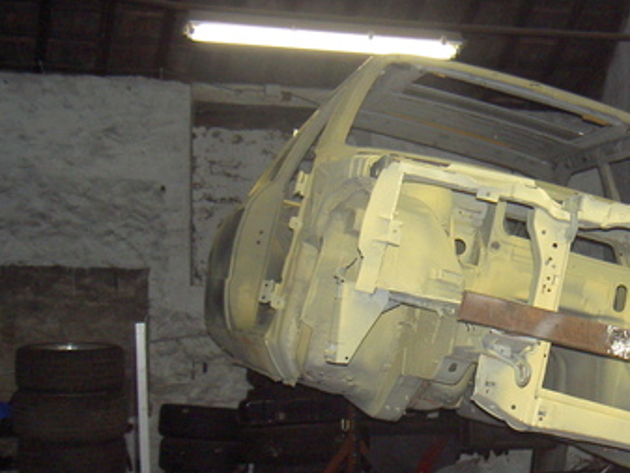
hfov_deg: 25.7
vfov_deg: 19.8
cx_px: 537
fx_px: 1347
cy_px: 320
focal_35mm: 74
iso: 200
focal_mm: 8
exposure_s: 1/60
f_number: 2.8
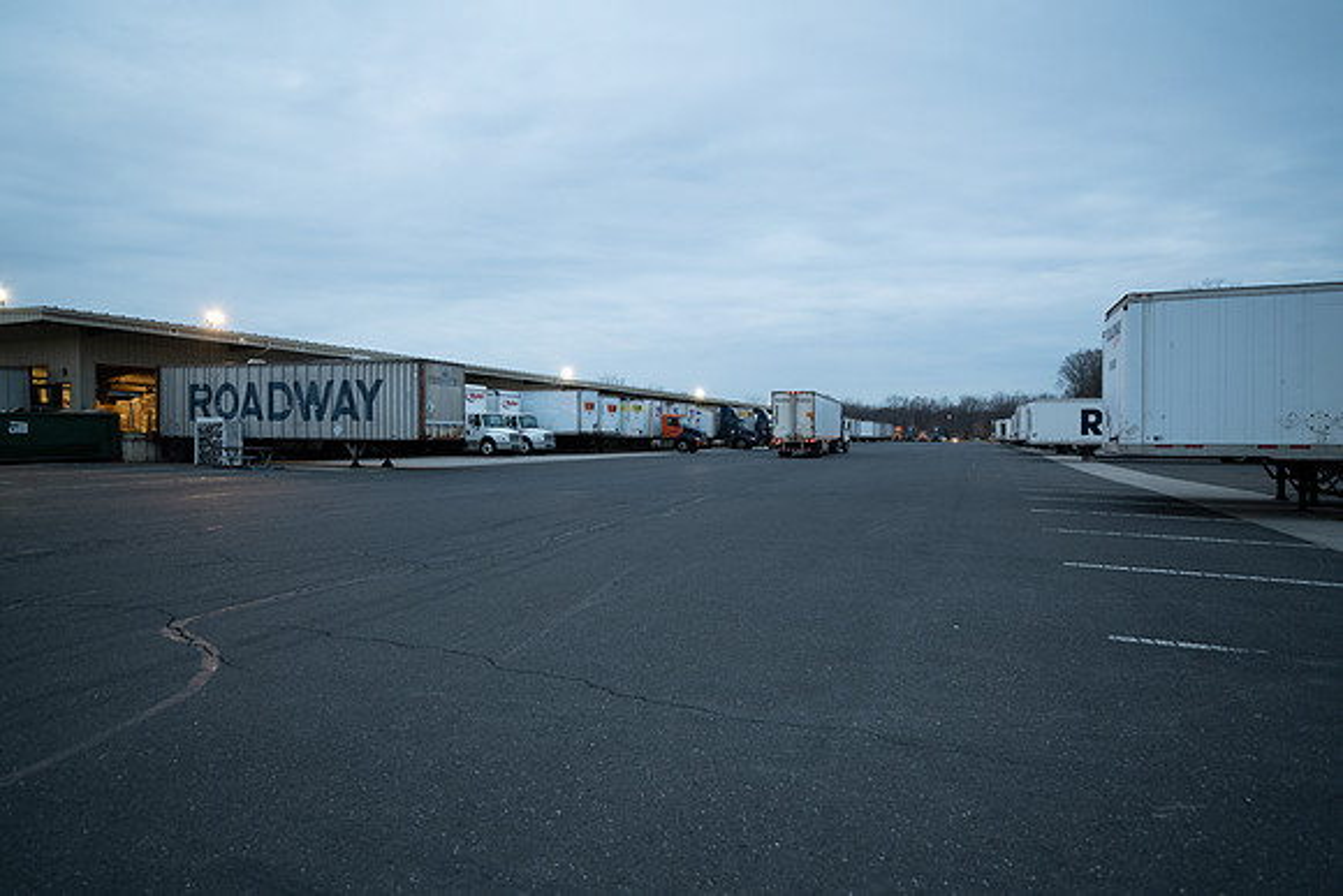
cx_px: 672
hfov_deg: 84.0
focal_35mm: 20
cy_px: 448
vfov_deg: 62.0
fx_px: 746
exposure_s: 1/40
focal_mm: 20
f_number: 3.2
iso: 800
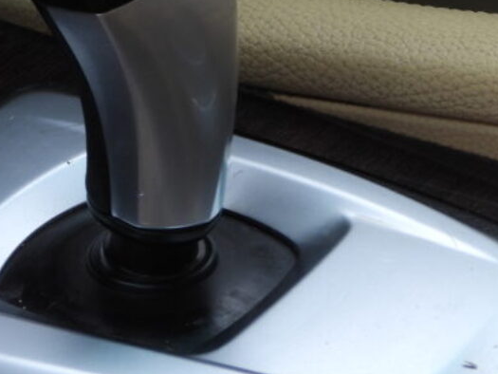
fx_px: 5051
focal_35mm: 351
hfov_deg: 5.6
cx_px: 418
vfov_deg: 4.2
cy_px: 80
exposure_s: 1/80
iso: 100
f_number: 4
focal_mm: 20.7
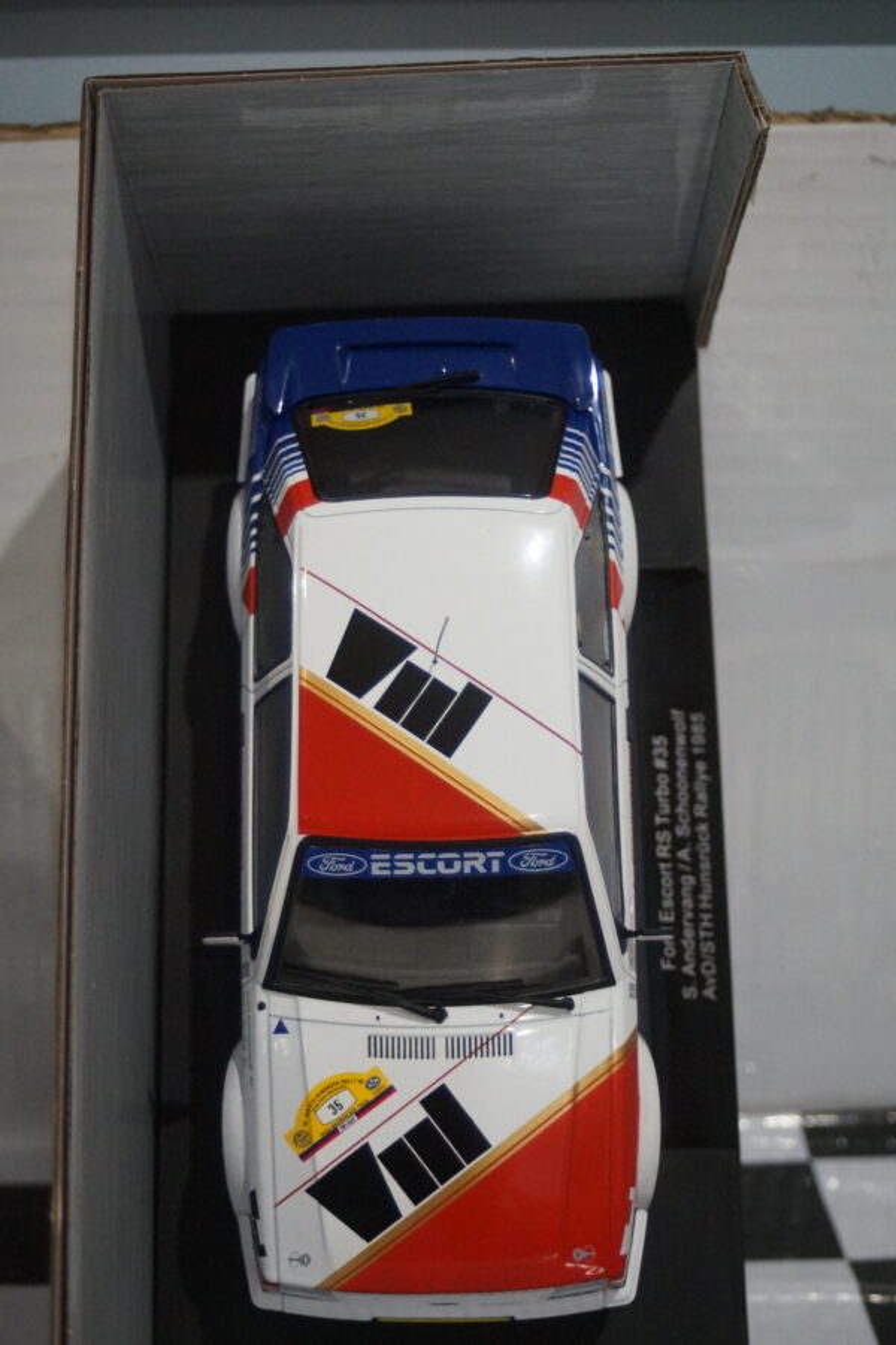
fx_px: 1960
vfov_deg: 37.9
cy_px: 672
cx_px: 448
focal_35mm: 52
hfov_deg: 25.8
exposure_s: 1/125
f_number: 4
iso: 3200
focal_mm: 35
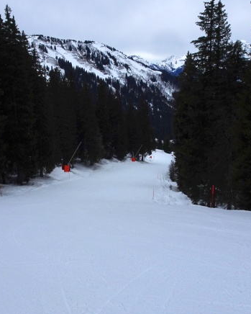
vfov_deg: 42.8
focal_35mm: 43
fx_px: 399
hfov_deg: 34.8
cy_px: 176
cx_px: 106
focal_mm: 4.1
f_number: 3.5
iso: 80
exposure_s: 1/320
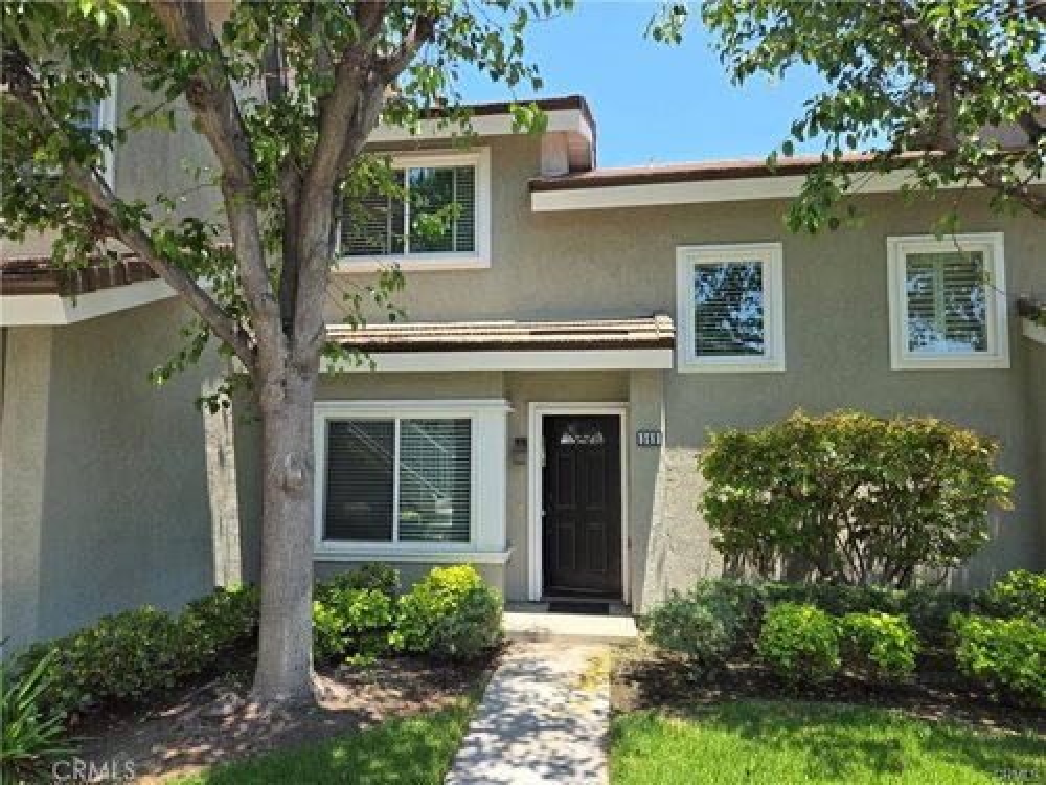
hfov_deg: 73.9
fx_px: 695
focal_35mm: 23
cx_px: 523
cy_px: 392
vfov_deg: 58.9
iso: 25
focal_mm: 5.4
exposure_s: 1/707
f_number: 1.8
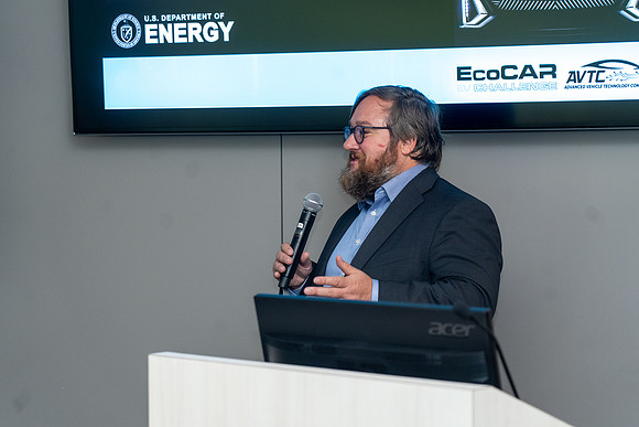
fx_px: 1864
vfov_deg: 13.0
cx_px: 320
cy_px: 214
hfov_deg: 19.5
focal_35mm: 105
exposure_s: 1/125
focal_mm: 105
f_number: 4
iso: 1600
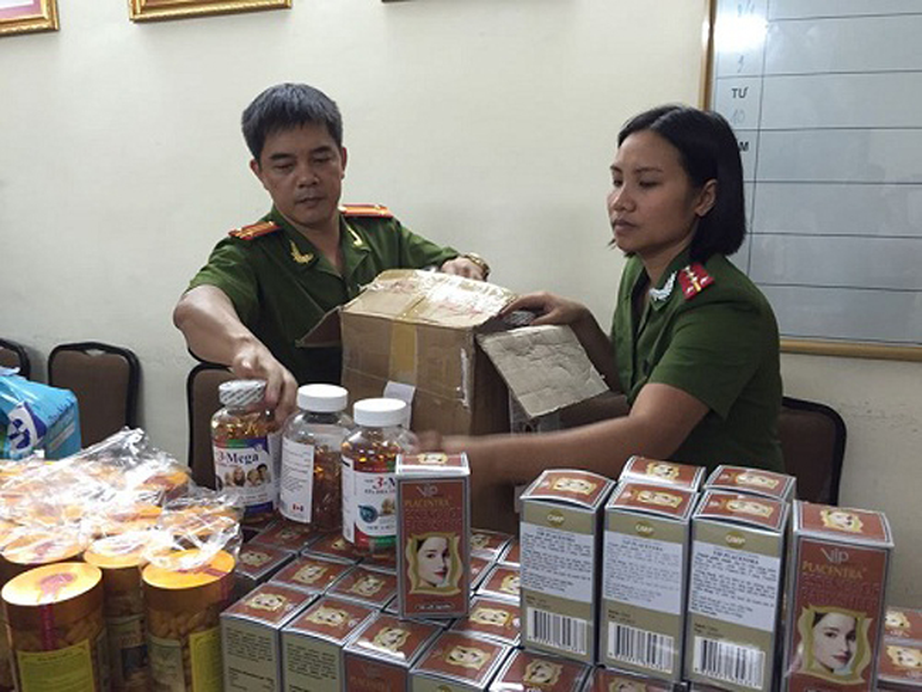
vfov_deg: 48.3
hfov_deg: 61.6
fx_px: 773
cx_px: 461
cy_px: 346
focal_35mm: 29
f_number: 2.2
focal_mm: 4.15
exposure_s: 1/33
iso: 160
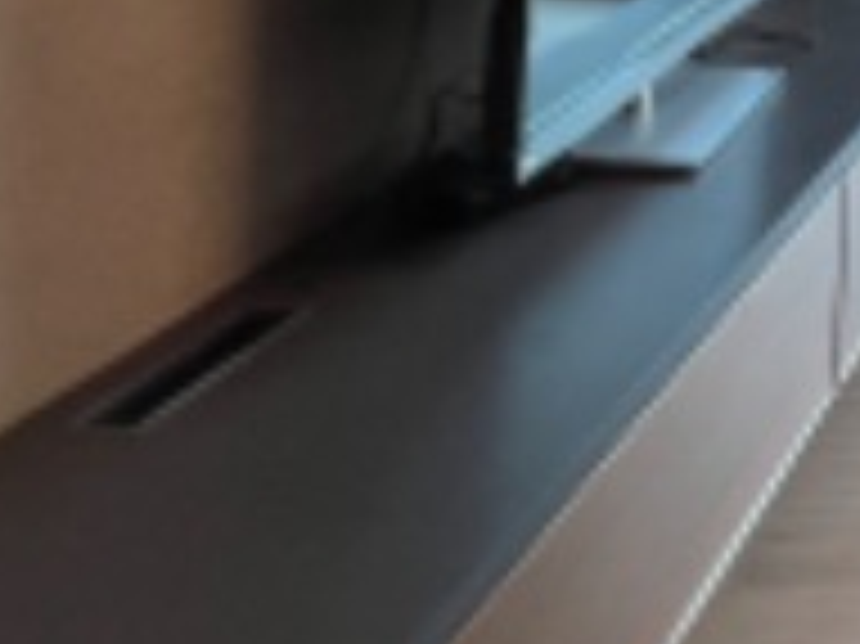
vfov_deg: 18.3
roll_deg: -1.1
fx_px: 1688
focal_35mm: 68
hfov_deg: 19.3
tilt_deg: +0.5
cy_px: -414
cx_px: 1643
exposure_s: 1/100
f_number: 1.8
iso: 40
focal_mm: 1.57
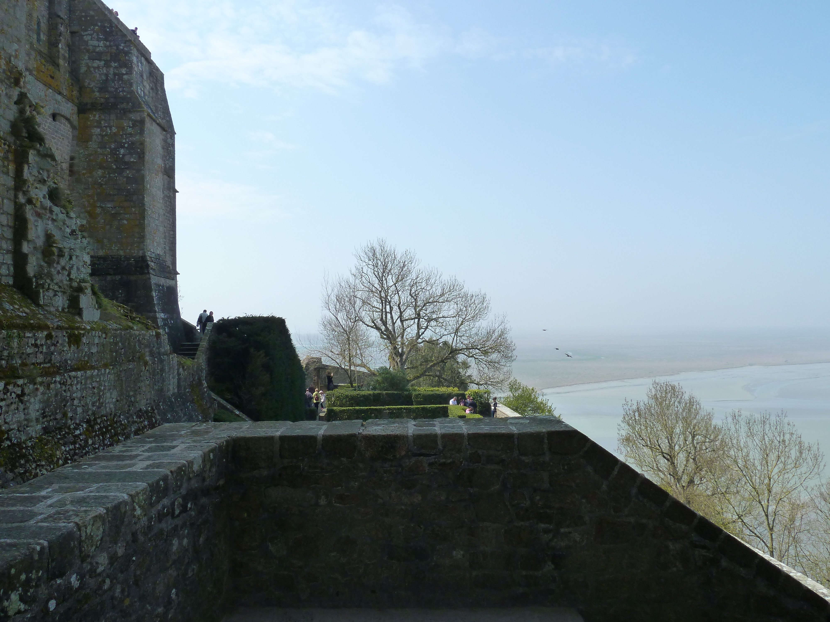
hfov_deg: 69.4
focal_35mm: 25
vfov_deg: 54.9
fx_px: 599
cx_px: 415
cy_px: 311
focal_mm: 4.1
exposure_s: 1/500
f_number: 4.5
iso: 125
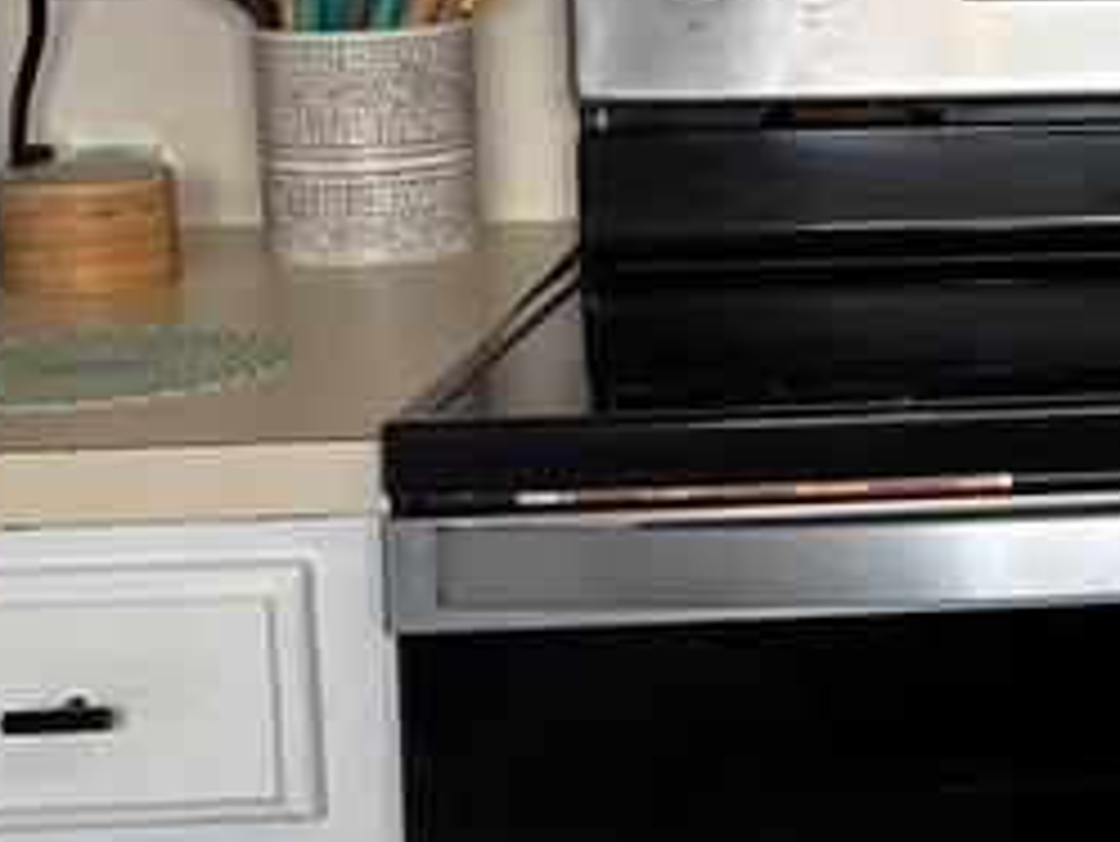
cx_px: 1876
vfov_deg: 13.7
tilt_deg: -7.6
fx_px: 3464
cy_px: 108
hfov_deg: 16.1
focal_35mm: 107
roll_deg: +0.1
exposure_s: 1/120
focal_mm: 5.96
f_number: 1.6
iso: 40
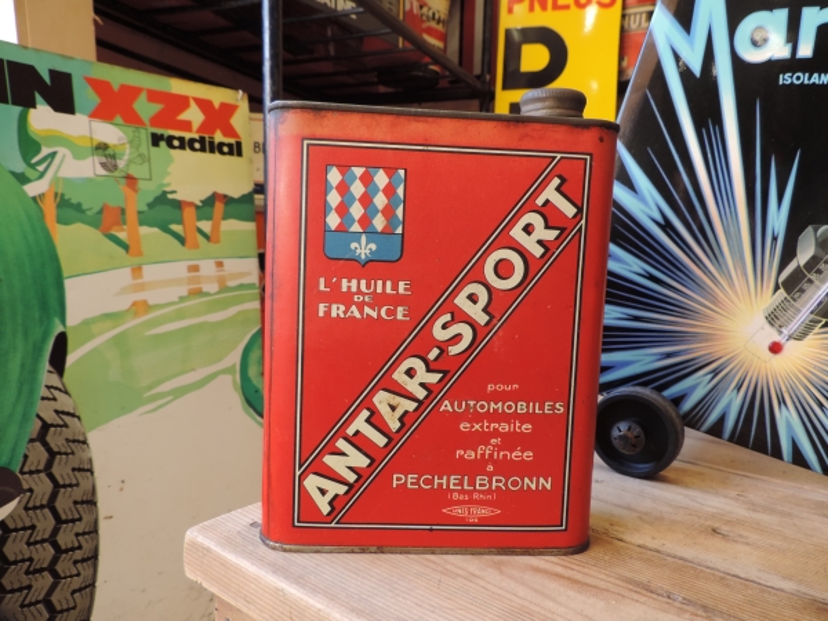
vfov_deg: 56.8
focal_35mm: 24
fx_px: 574
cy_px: 310
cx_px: 414
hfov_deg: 71.6
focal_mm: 4.3
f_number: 3
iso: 140
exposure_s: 1/30
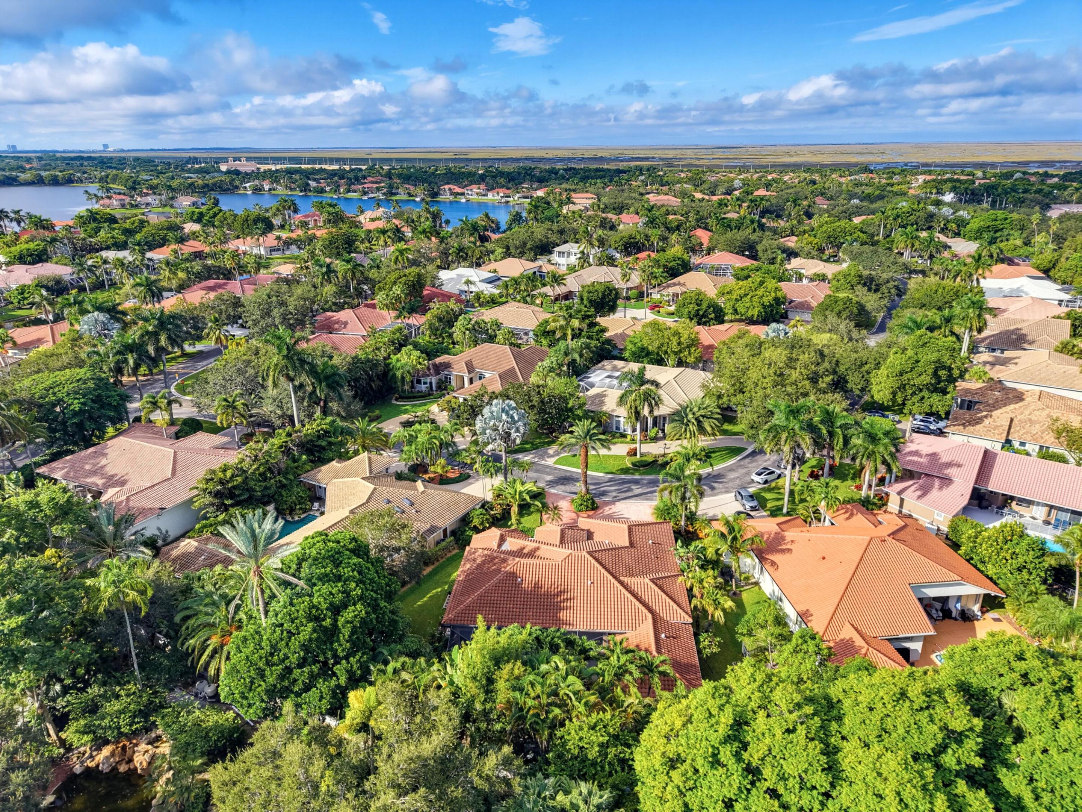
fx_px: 750
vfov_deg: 56.8
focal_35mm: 24
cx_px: 541
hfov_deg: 71.6
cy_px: 406
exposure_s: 1/3000
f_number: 1.8
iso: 280
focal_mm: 8.7
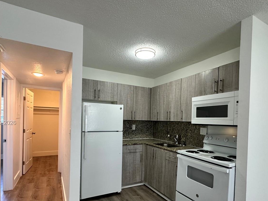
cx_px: 133
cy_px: 123
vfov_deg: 65.2
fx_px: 155
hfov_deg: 81.7
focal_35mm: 20
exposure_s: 1/120
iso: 250
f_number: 2.2
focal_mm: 2.22
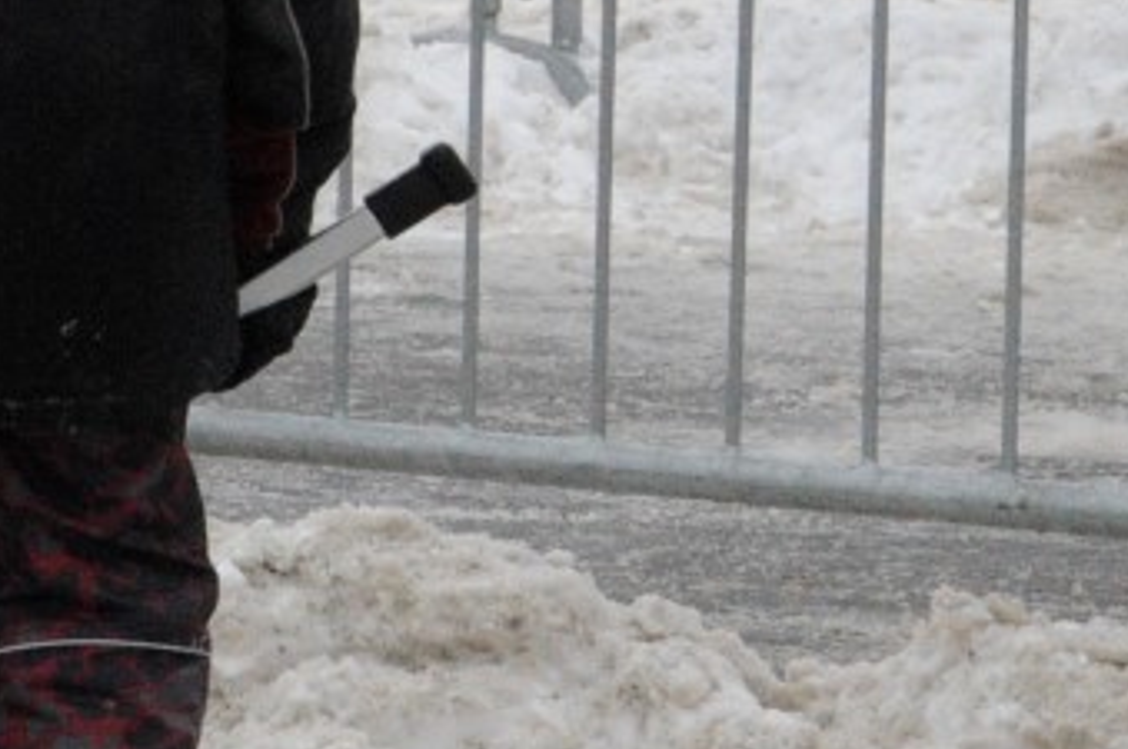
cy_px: -343
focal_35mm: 446
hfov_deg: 4.5
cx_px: -1417
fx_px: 13955
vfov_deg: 3.1
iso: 2000
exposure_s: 1/640
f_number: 13
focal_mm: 62
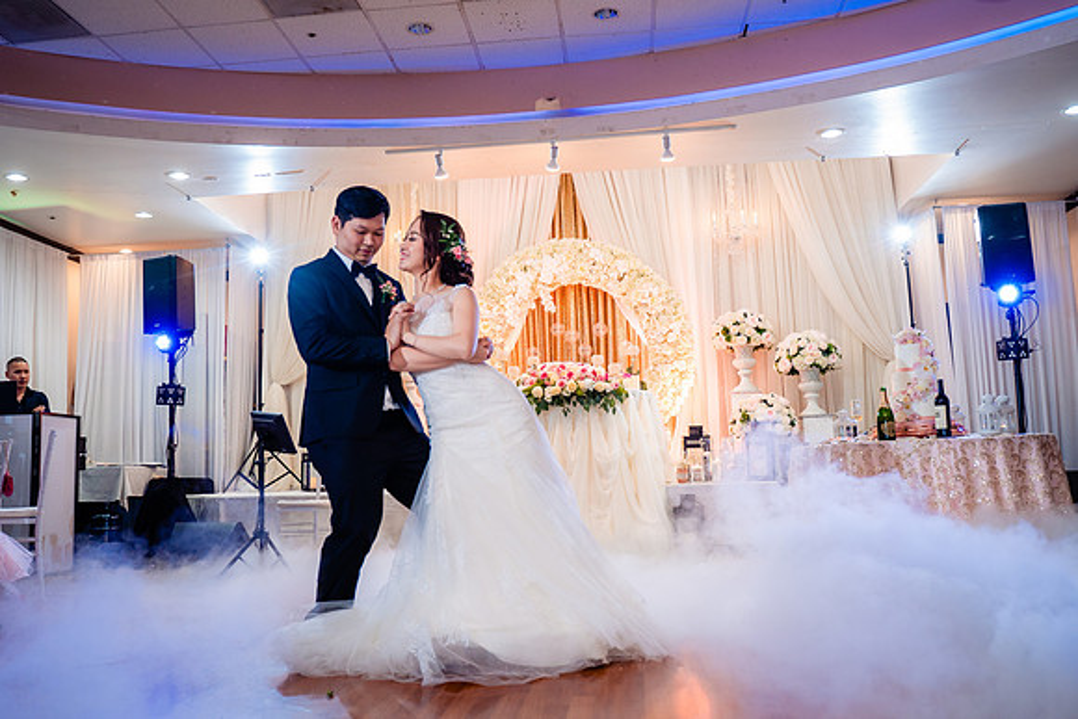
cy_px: 362
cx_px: 517
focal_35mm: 33
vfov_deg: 40.4
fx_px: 977
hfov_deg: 57.7
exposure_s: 1/160
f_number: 3.5
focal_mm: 28
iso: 1000
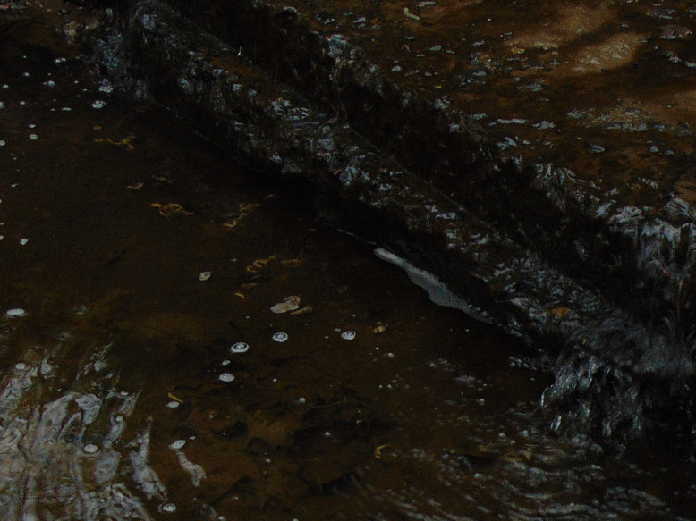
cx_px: 557
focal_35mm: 72
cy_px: 520
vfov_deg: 19.8
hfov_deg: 26.5
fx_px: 1447
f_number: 8.3
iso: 200
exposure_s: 1/80
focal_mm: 6.3
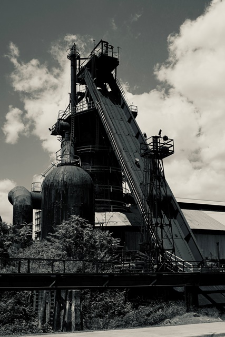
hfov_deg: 31.9
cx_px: 112
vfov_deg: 46.4
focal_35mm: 42
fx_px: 394
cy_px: 168
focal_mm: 28
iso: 400
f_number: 8
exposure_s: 1/1600
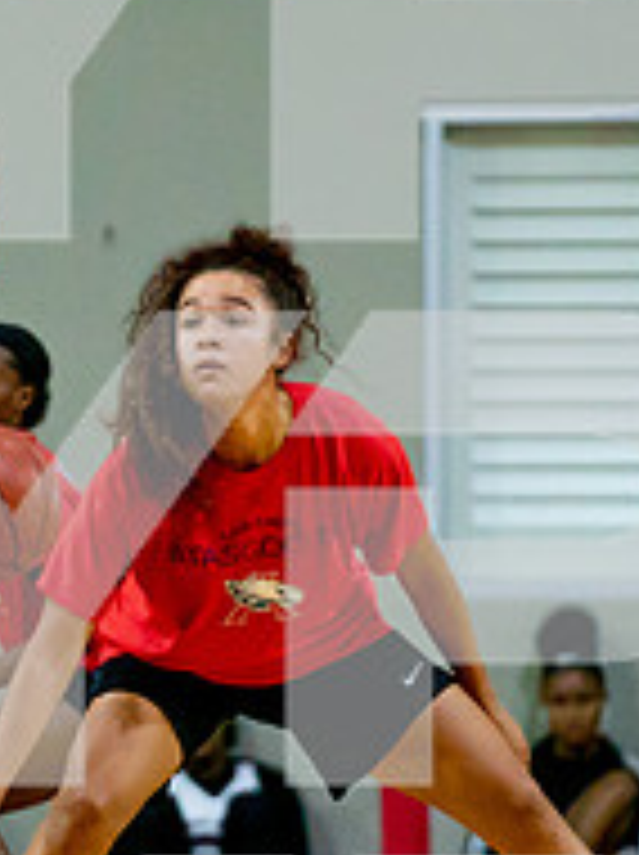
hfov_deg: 2.5
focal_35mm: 588
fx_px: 14505
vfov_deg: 3.4
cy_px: 551
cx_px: 198
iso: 4000
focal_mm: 200
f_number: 2.8
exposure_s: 1/1000
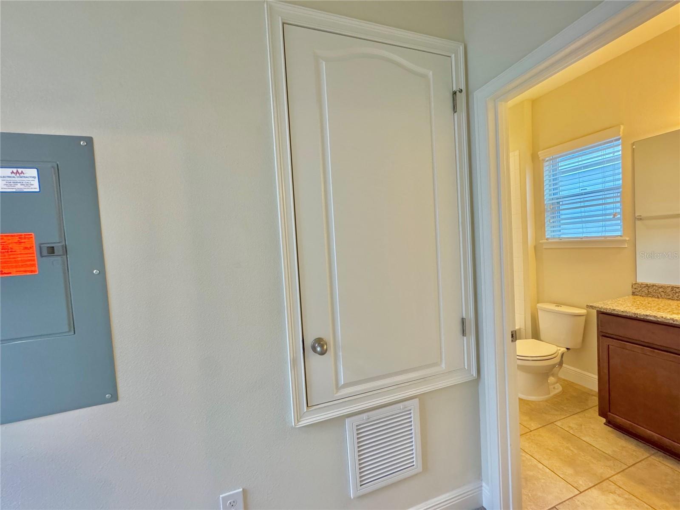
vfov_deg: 85.7
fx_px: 275
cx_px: 340
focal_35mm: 14
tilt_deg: -2.0
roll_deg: +3.1
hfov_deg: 102.1
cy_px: 255
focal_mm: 2.22
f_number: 2.2
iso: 320
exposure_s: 1/120
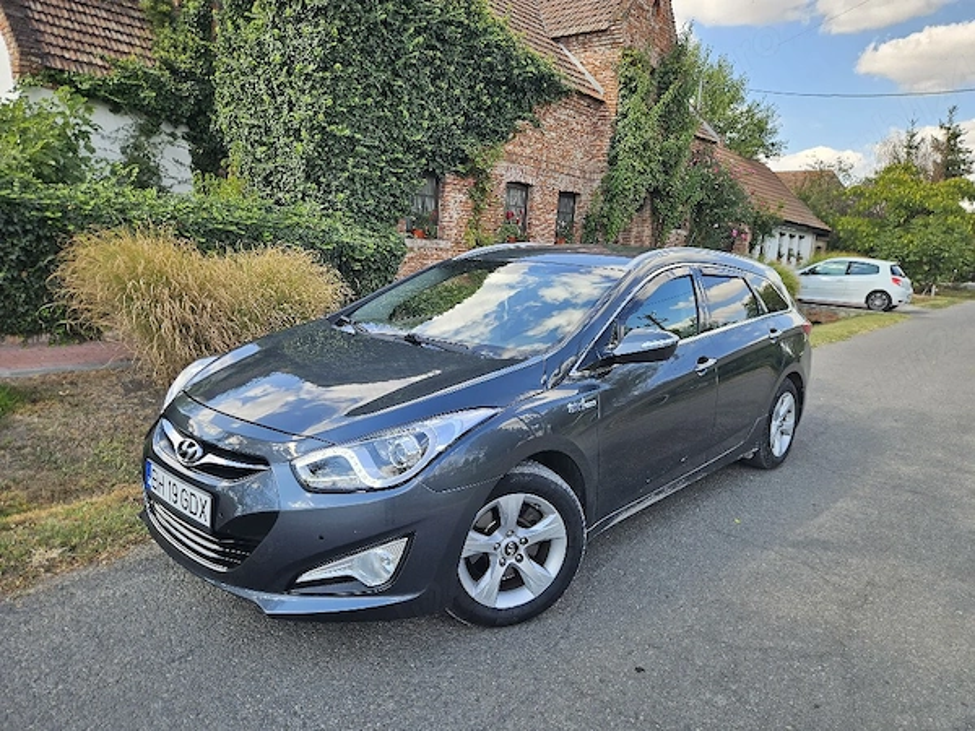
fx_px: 648
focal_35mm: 23
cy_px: 366
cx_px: 488
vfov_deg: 58.9
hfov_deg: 73.9
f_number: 1.8
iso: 25
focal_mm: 5.4
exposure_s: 1/476
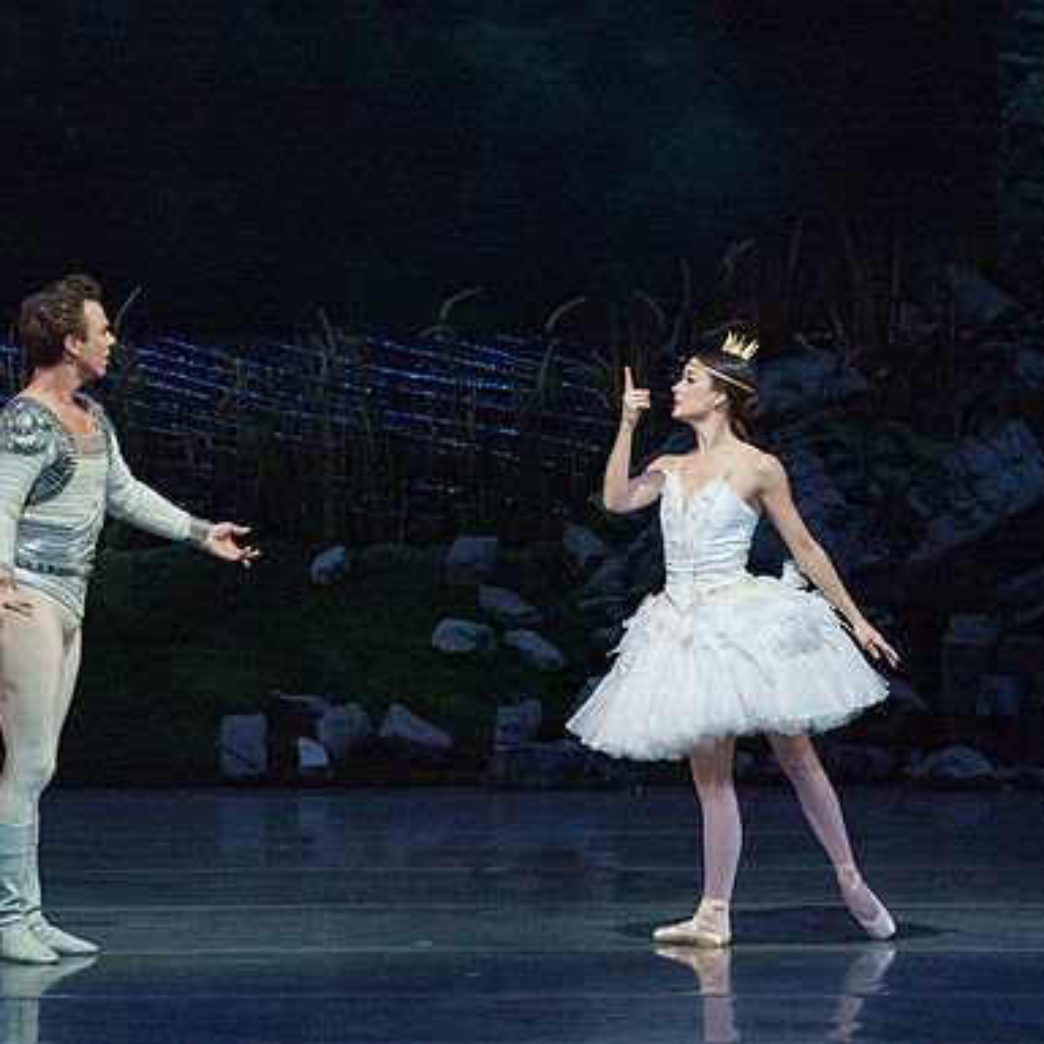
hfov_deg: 4.1
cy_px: 523
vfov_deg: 4.1
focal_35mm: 427
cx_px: 438
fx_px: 14570
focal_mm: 333
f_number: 5.6
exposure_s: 1/320
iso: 8000
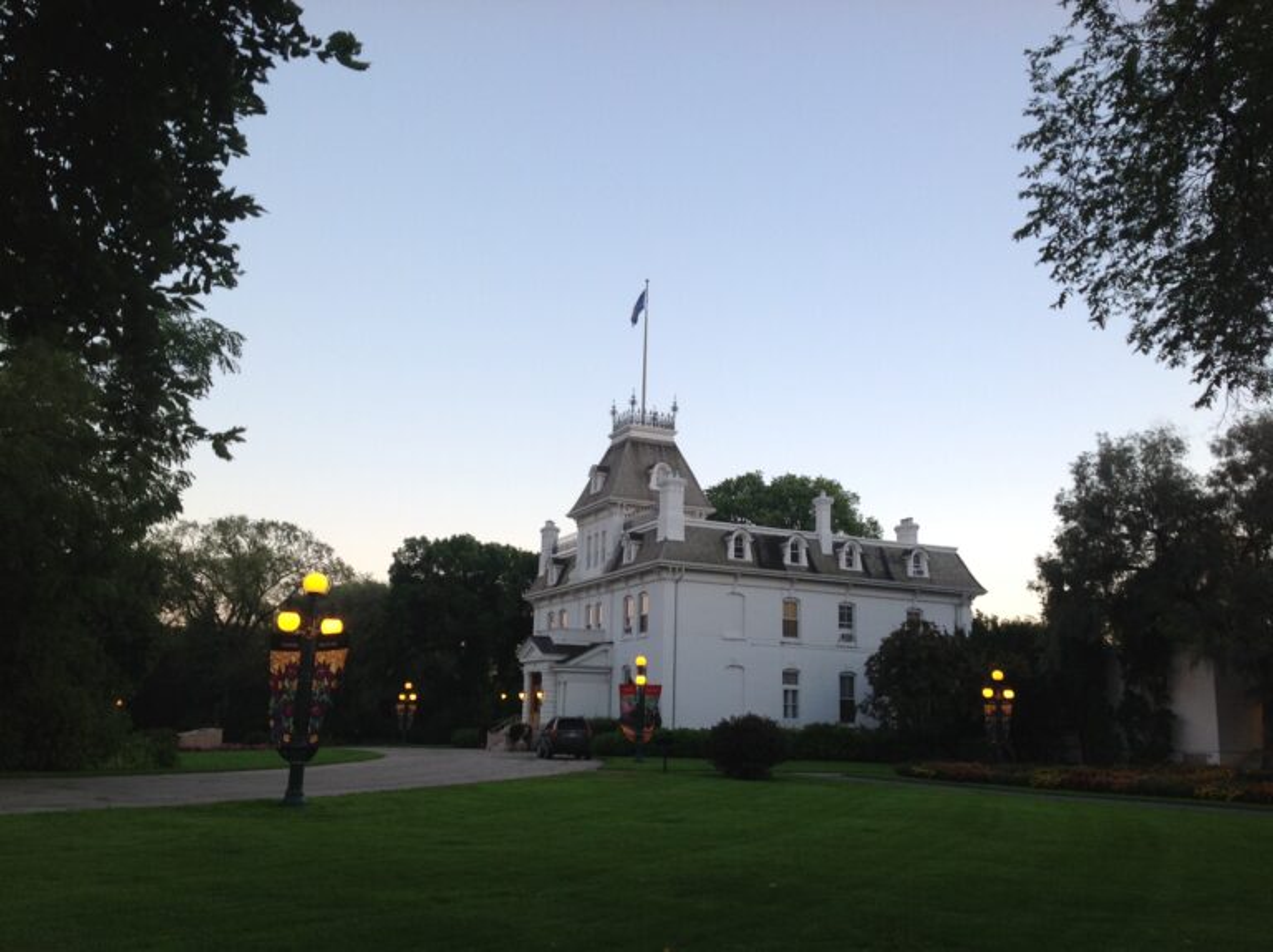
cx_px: 636
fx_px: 1286
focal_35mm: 35
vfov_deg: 40.6
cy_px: 476
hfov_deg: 52.7
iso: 50
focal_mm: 4.28
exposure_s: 1/60
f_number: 2.4
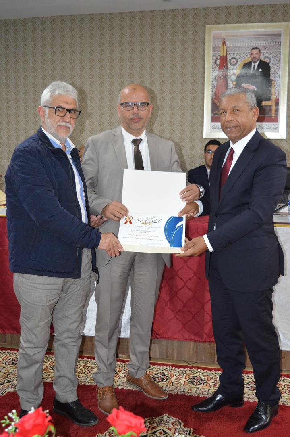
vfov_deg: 46.4
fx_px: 508
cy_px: 218
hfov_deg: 31.8
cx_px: 145
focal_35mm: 42
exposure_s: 1/60
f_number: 4.2
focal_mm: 28
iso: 1600
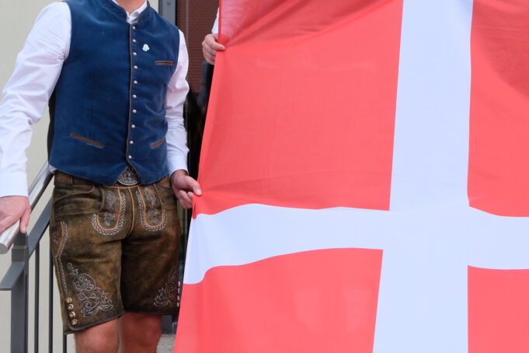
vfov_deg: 18.3
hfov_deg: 27.3
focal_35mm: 74
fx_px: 1087
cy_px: 70
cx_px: 323
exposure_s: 1/280
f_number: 4
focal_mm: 27.7
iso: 400
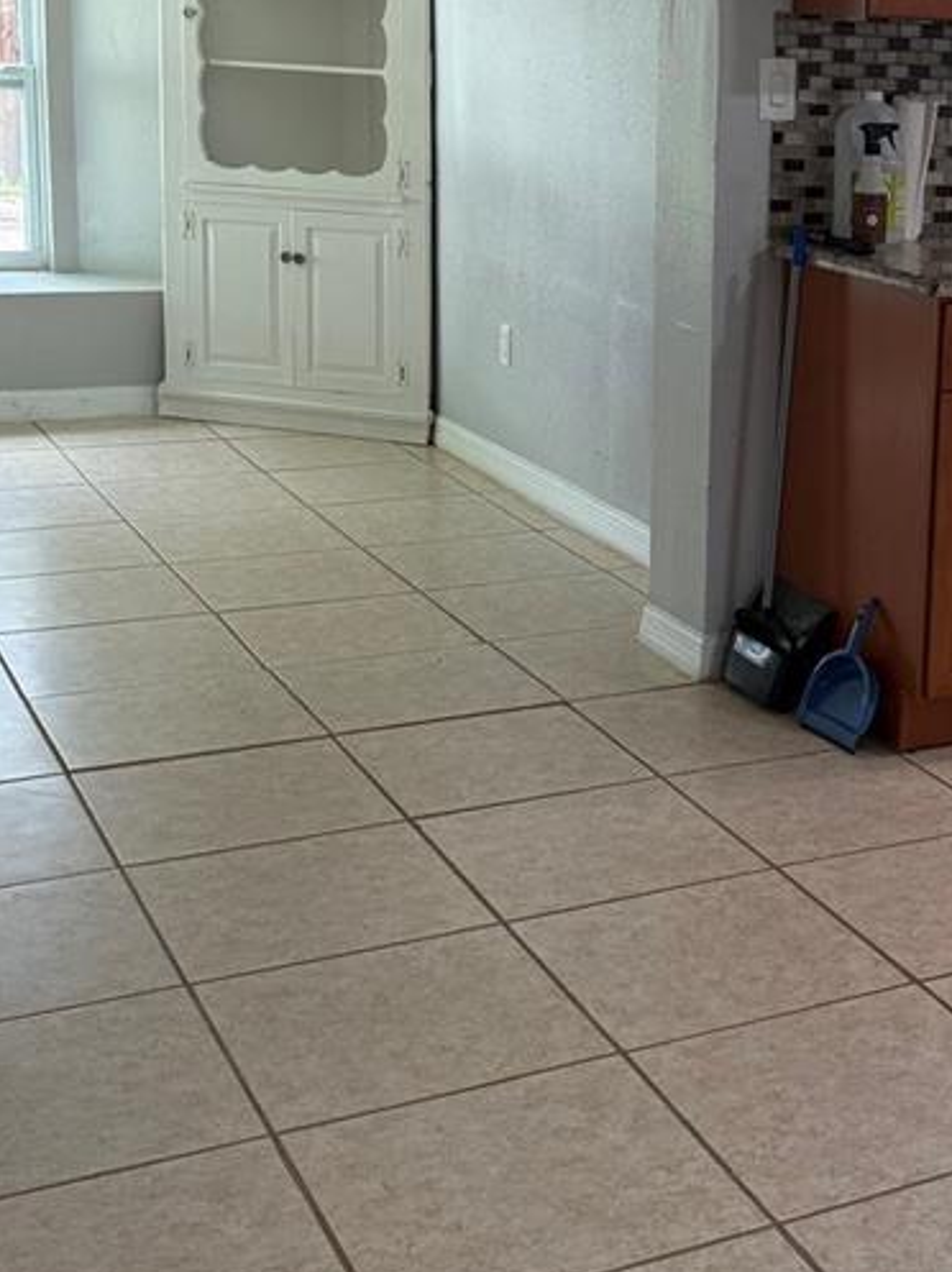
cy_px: 427
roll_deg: -3.3
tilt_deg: -9.9
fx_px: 2130
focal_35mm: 58
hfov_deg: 24.1
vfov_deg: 33.0
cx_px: 942
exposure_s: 1/170
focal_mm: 6.76
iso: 200
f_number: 1.78
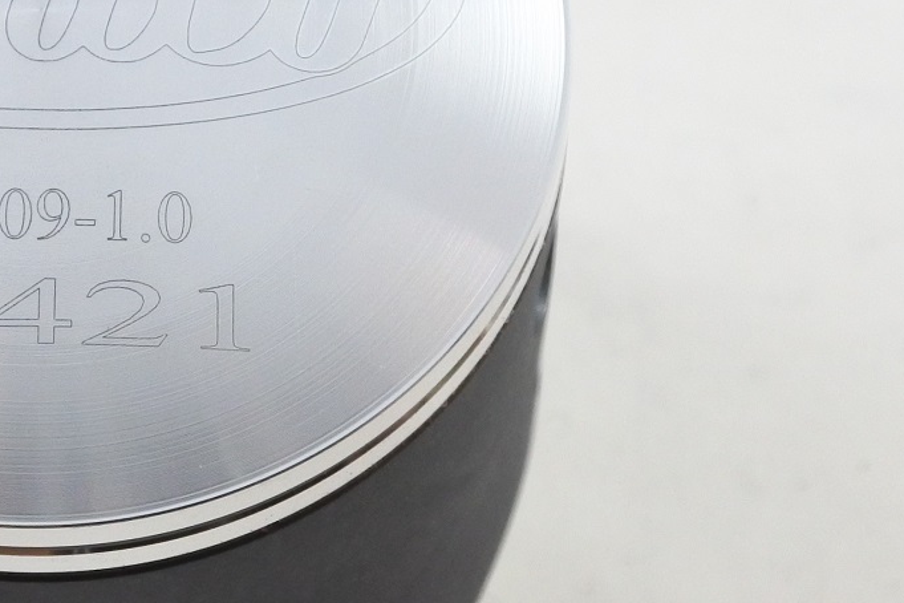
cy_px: 199
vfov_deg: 9.0
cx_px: 66
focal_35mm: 153
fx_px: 3842
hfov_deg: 13.3
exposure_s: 1/125
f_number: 4.8
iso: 800
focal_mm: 20.6
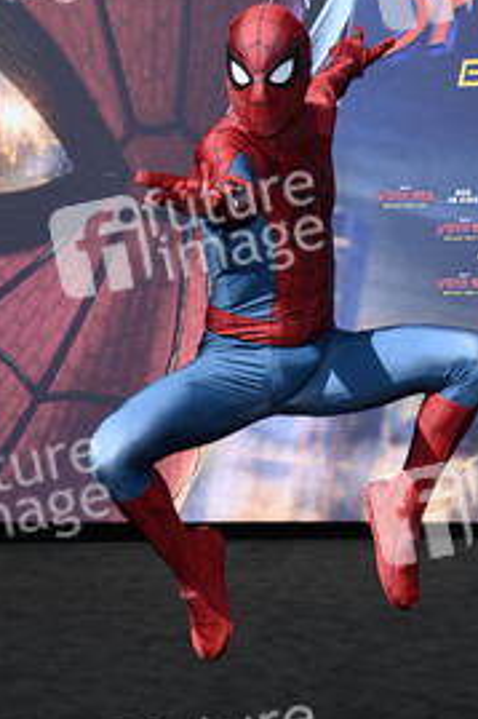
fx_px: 1336
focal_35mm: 67
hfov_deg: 20.3
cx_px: 264
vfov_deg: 30.1
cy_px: 369
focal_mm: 45
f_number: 6.3
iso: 100
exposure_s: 1/400
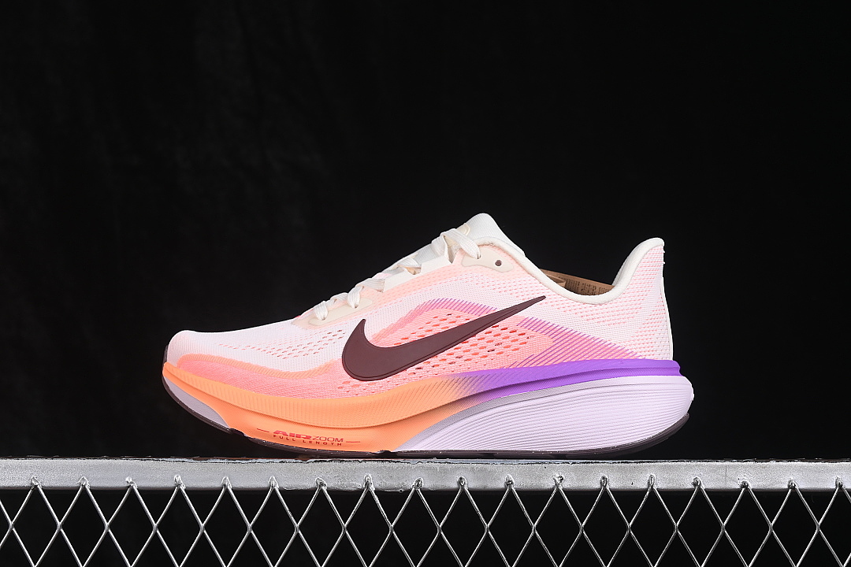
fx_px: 1773
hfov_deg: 27.0
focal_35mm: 75
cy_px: 284
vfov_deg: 18.2
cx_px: 426
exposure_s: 1/80
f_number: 8
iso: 160
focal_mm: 50
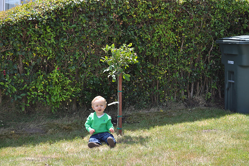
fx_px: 539
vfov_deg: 17.4
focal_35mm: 78
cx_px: 124
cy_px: 83
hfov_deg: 26.0
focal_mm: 52
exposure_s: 1/200
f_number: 8
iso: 200
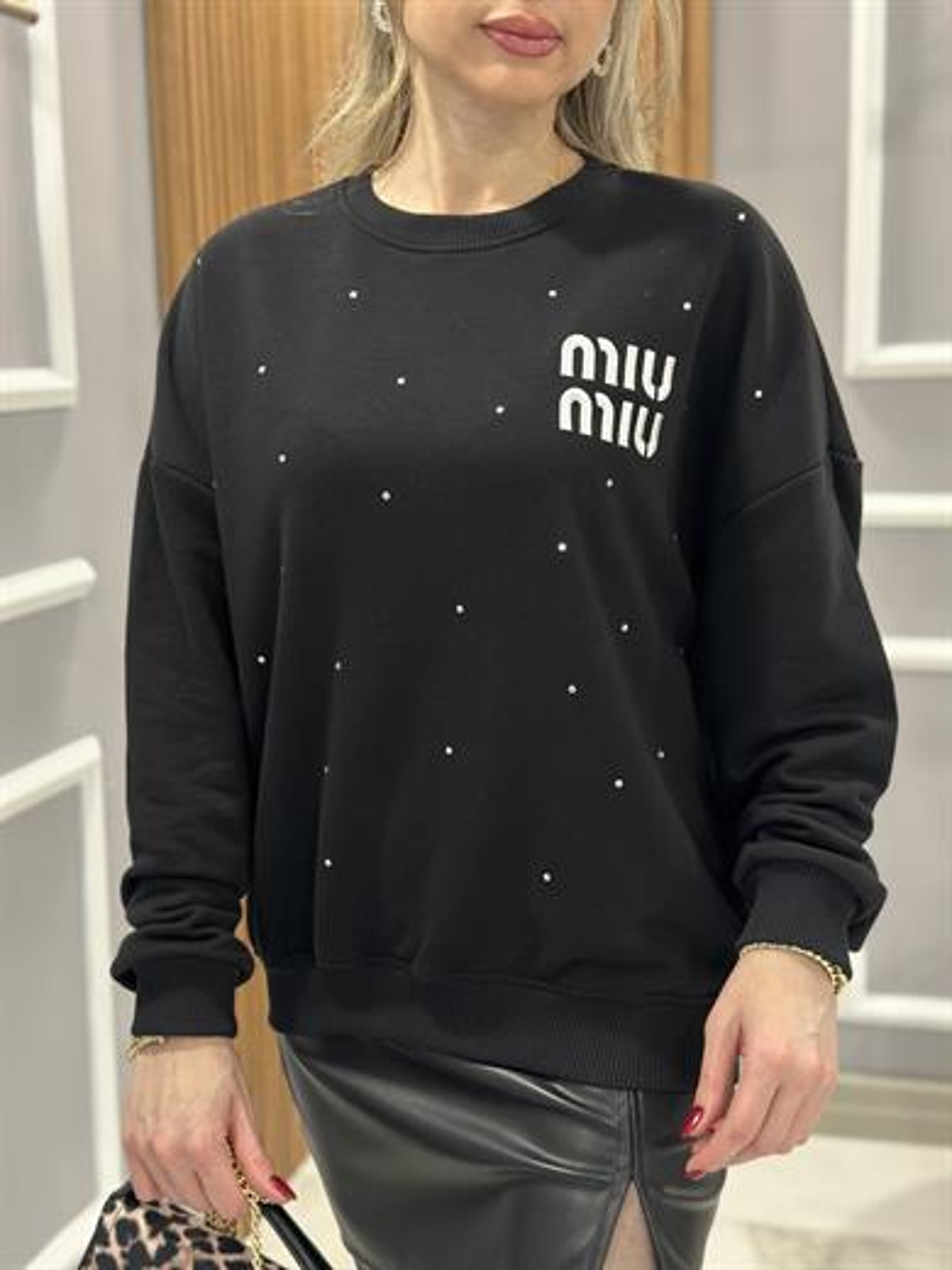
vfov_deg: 39.7
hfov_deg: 30.3
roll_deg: +0.3
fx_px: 1760
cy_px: 635
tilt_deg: -9.9
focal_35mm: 48
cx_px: 476
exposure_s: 1/33
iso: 320
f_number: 1.78
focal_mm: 6.86
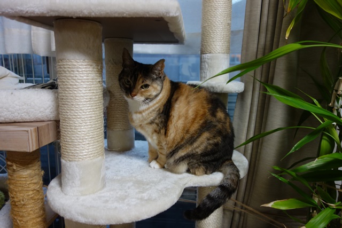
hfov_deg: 65.5
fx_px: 266
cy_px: 114
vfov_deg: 46.4
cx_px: 171
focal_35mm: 28
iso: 250
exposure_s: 1/30
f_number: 1.8
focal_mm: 10.4
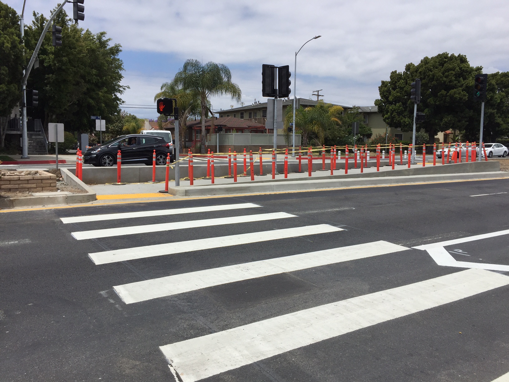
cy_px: 191
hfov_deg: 61.7
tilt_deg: -5.2
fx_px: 426
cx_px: 254
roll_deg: -1.7
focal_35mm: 29
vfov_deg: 48.2
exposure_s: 1/3968
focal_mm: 4.15
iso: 32
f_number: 2.2
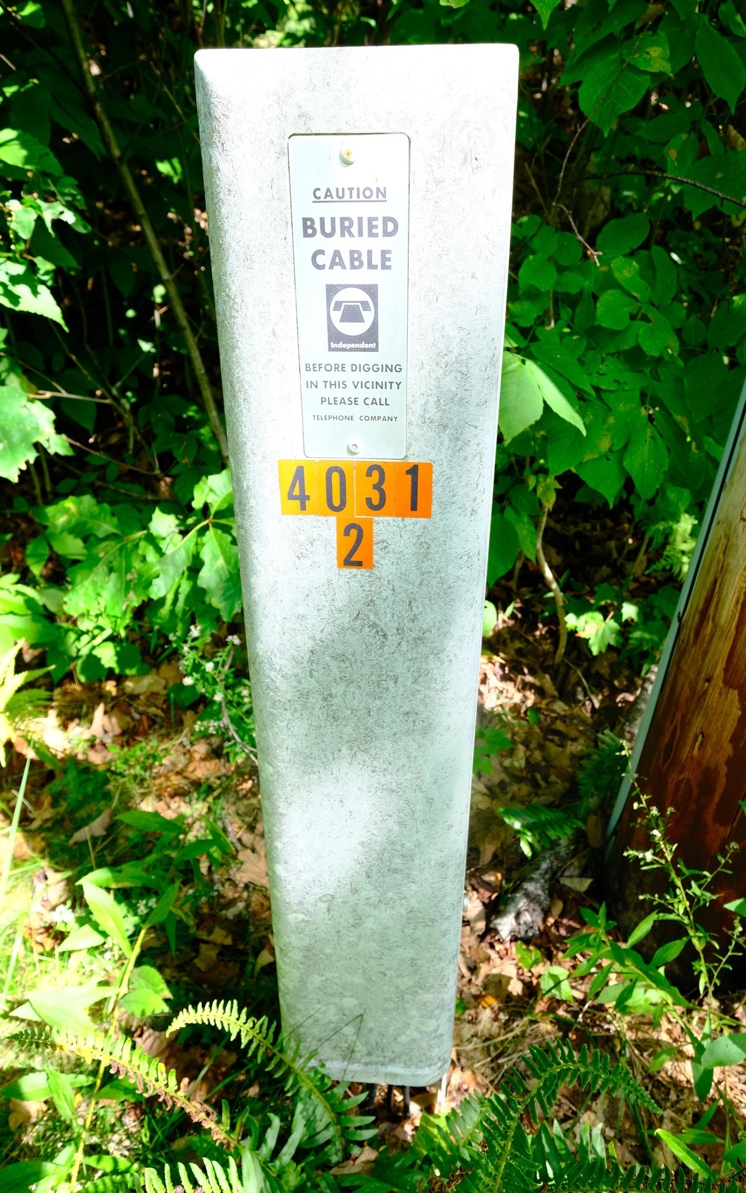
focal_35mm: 22
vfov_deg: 79.6
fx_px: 716
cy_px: 600
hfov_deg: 55.0
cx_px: 407
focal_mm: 13.8
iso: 320
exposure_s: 1/60
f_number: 5.6
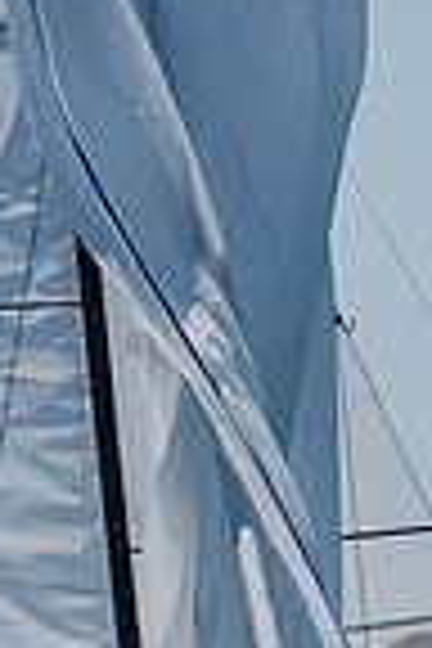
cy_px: 973
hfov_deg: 1.3
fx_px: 18701
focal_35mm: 1039
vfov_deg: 2.0
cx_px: 166
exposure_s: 1/1600
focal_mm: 150
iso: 640
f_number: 14
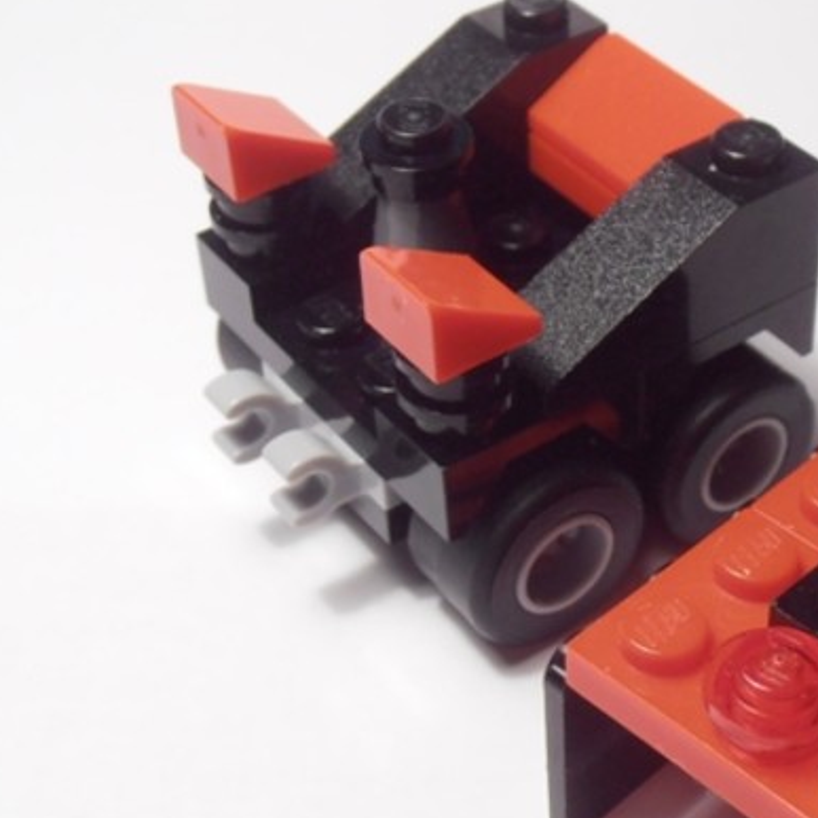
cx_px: 666
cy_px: 464
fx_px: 2032
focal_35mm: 76
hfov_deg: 22.4
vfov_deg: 22.7
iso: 100
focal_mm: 6.61
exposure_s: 1/40
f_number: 3.9
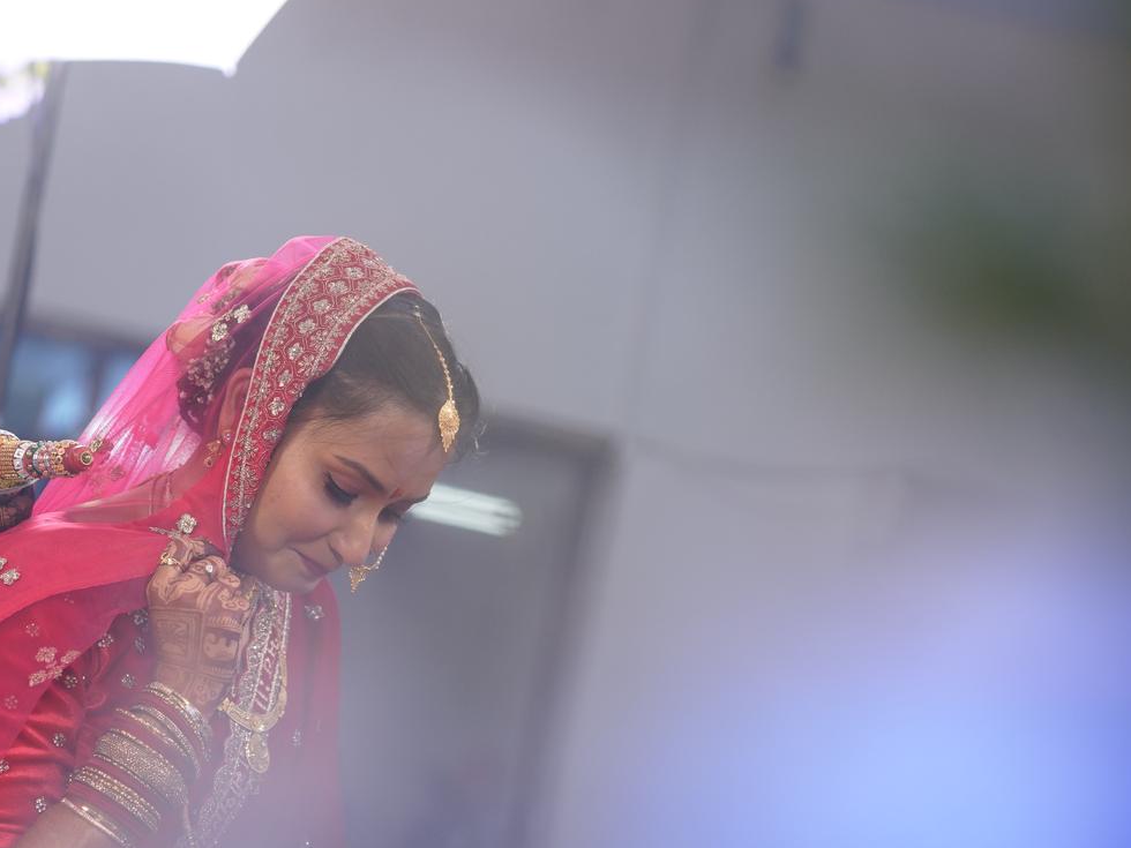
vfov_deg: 9.9
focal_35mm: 150
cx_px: 281
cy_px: 609
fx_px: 4901
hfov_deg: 13.1
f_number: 2.2
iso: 640
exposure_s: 1/250
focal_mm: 85
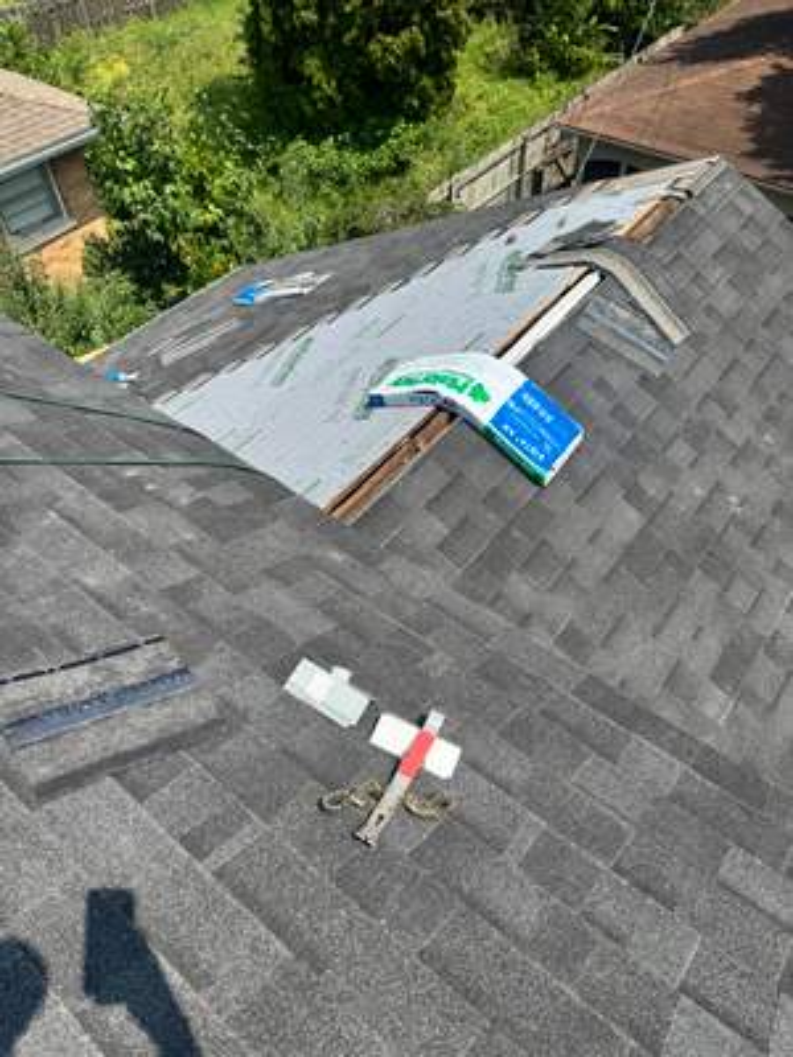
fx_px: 733
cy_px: 528
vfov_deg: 71.6
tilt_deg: -49.2
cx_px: 396
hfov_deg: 56.8
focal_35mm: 24
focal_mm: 6.76
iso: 80
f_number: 1.78
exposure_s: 1/3802
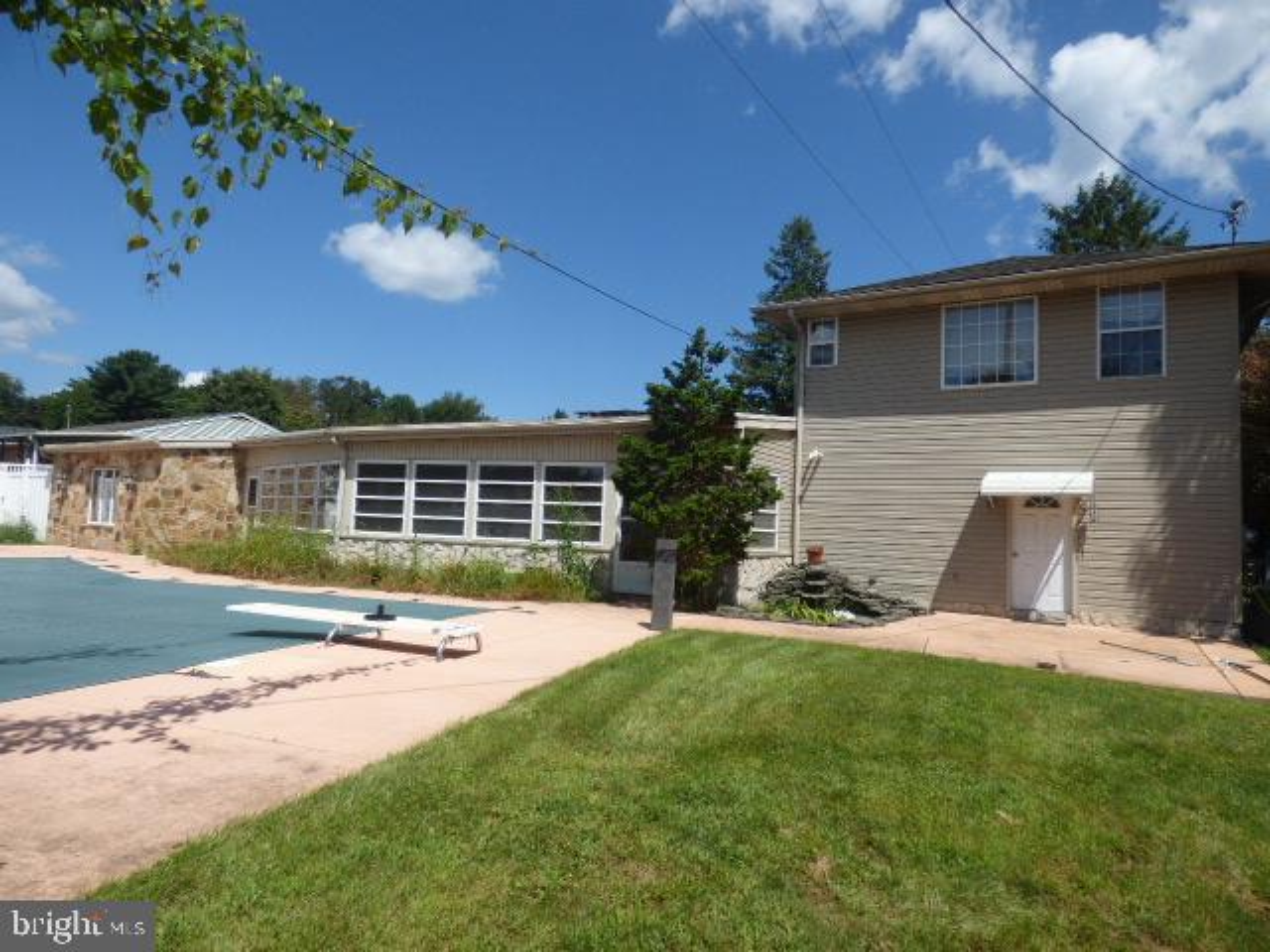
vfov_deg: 66.0
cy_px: 476
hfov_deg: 81.7
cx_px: 635
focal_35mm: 20
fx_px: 734
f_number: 3.2
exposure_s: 1/2000
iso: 100
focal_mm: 3.58
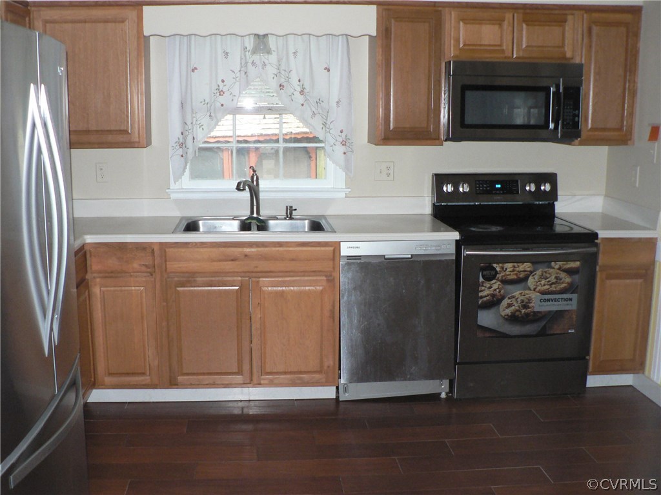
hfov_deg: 51.4
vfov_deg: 39.7
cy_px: 248
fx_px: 687
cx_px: 330
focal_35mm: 36
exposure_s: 1/60
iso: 300
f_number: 2.8
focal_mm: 6
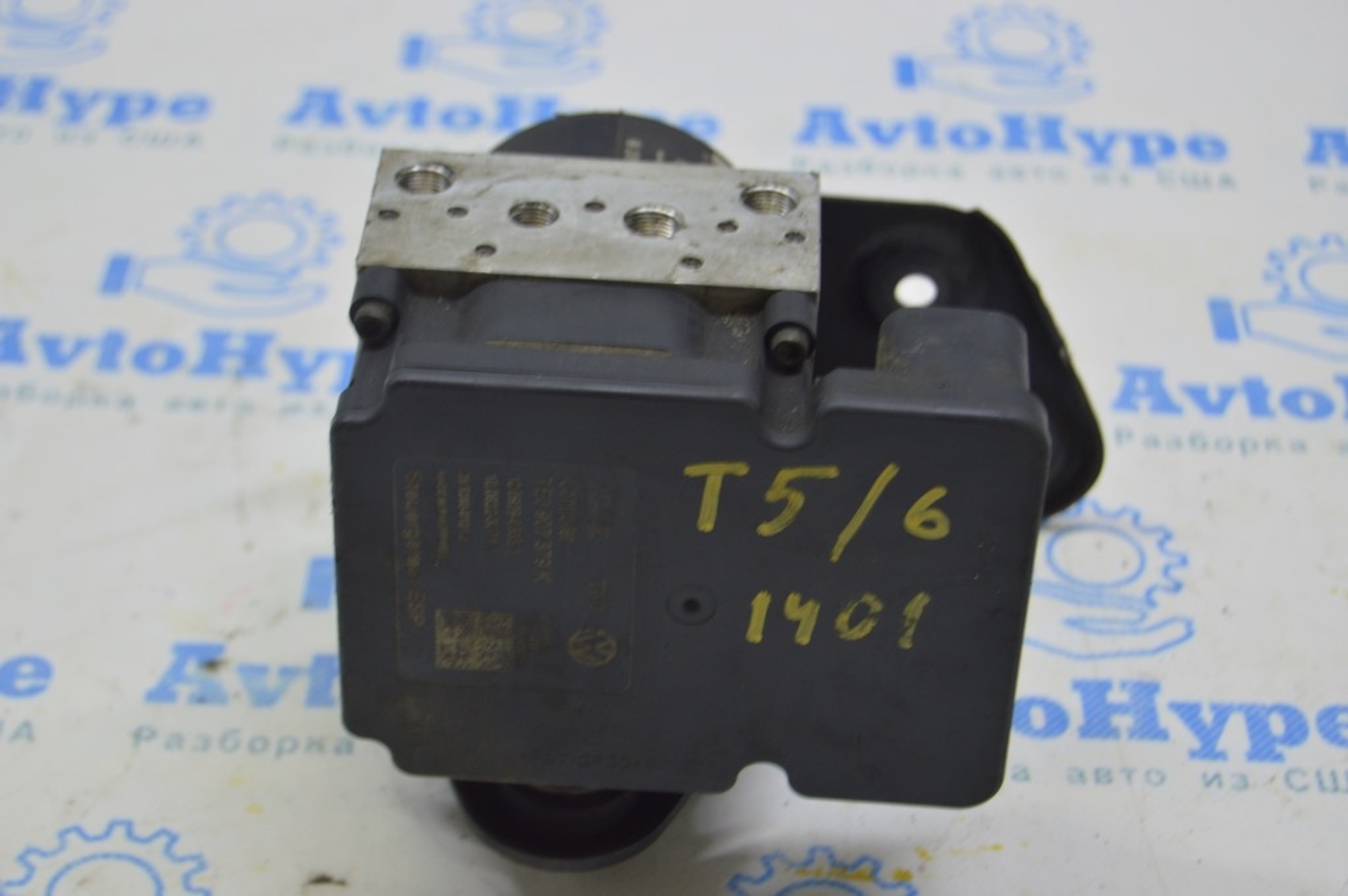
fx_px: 2918
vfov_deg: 17.5
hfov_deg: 26.0
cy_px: 448
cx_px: 674
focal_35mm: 78
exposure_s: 1/20
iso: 400
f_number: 5.6
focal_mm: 52
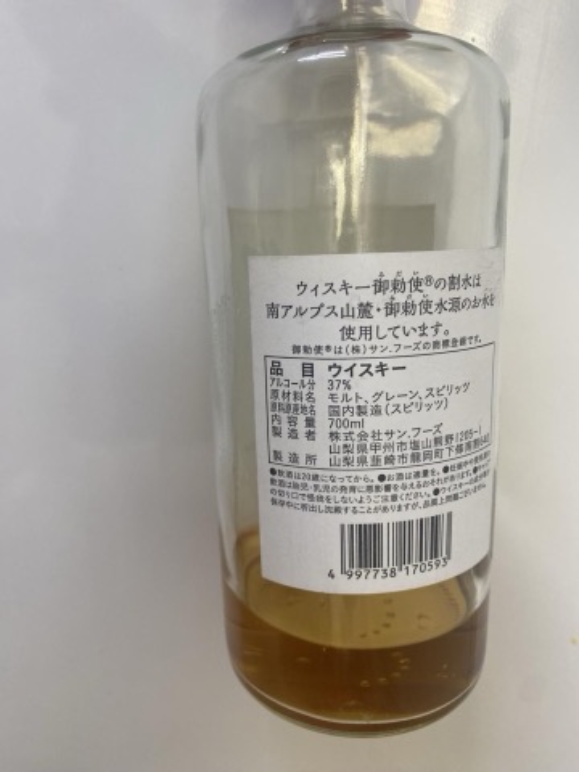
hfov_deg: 53.1
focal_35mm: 26
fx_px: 580
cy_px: 386
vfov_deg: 67.3
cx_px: 290
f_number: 1.8
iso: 64
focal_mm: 4.25
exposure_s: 1/60
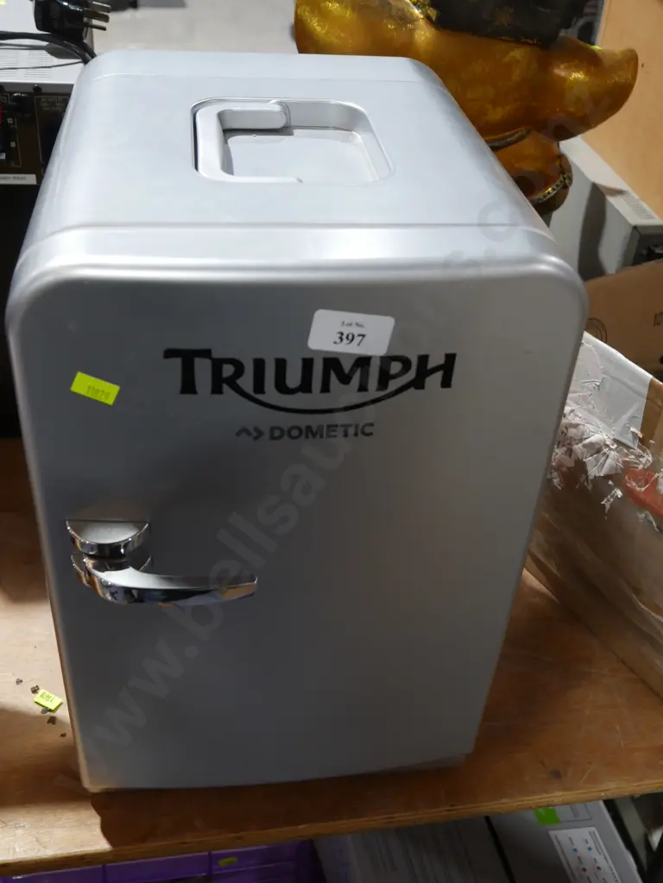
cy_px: 442
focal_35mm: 40
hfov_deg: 36.0
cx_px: 332
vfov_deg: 46.8
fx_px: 1021
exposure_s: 1/60
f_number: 4.4
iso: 640
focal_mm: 20
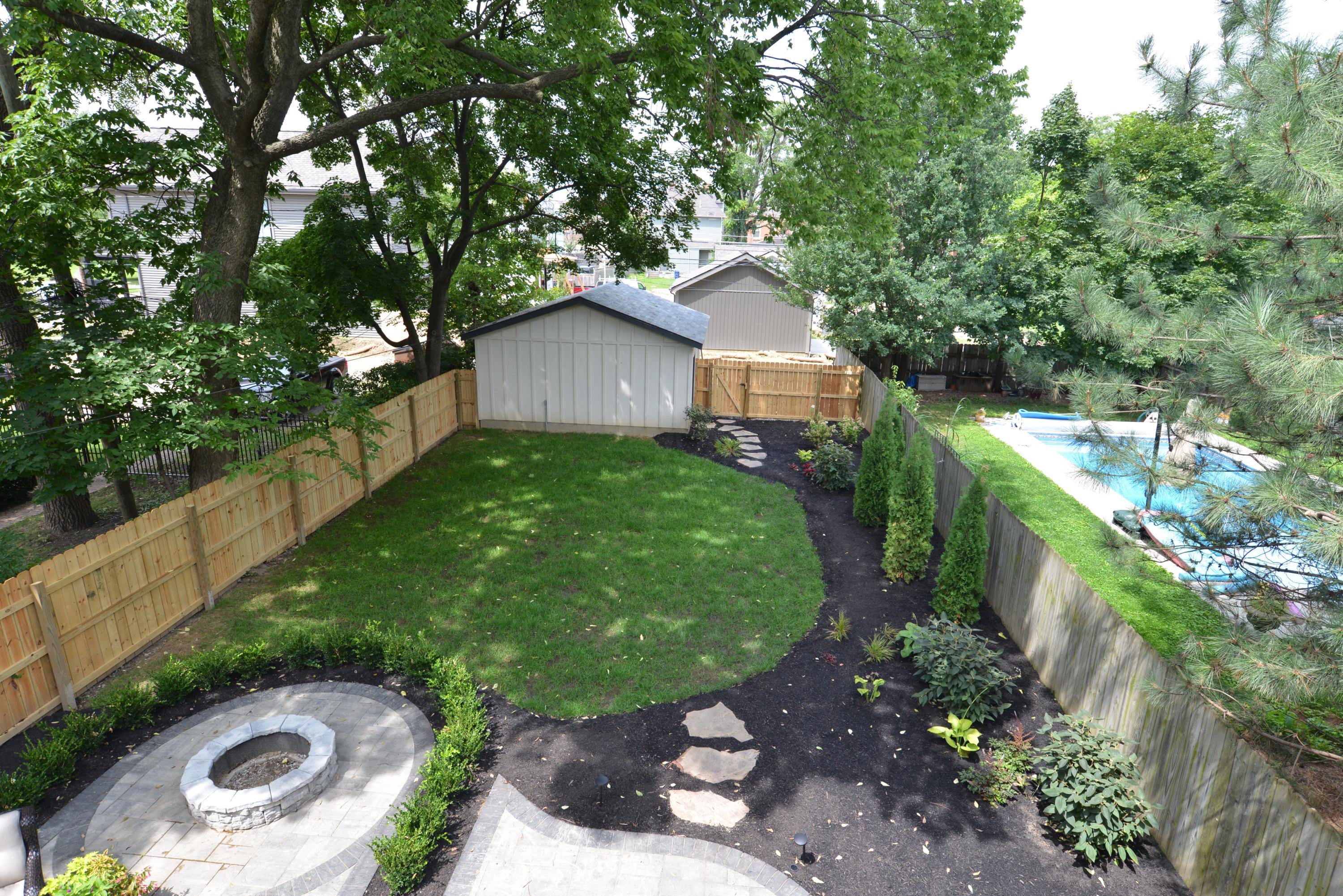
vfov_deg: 64.6
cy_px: 448
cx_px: 672
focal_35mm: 19
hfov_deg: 86.9
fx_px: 709
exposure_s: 1/200
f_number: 7.1
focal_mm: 19
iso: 200
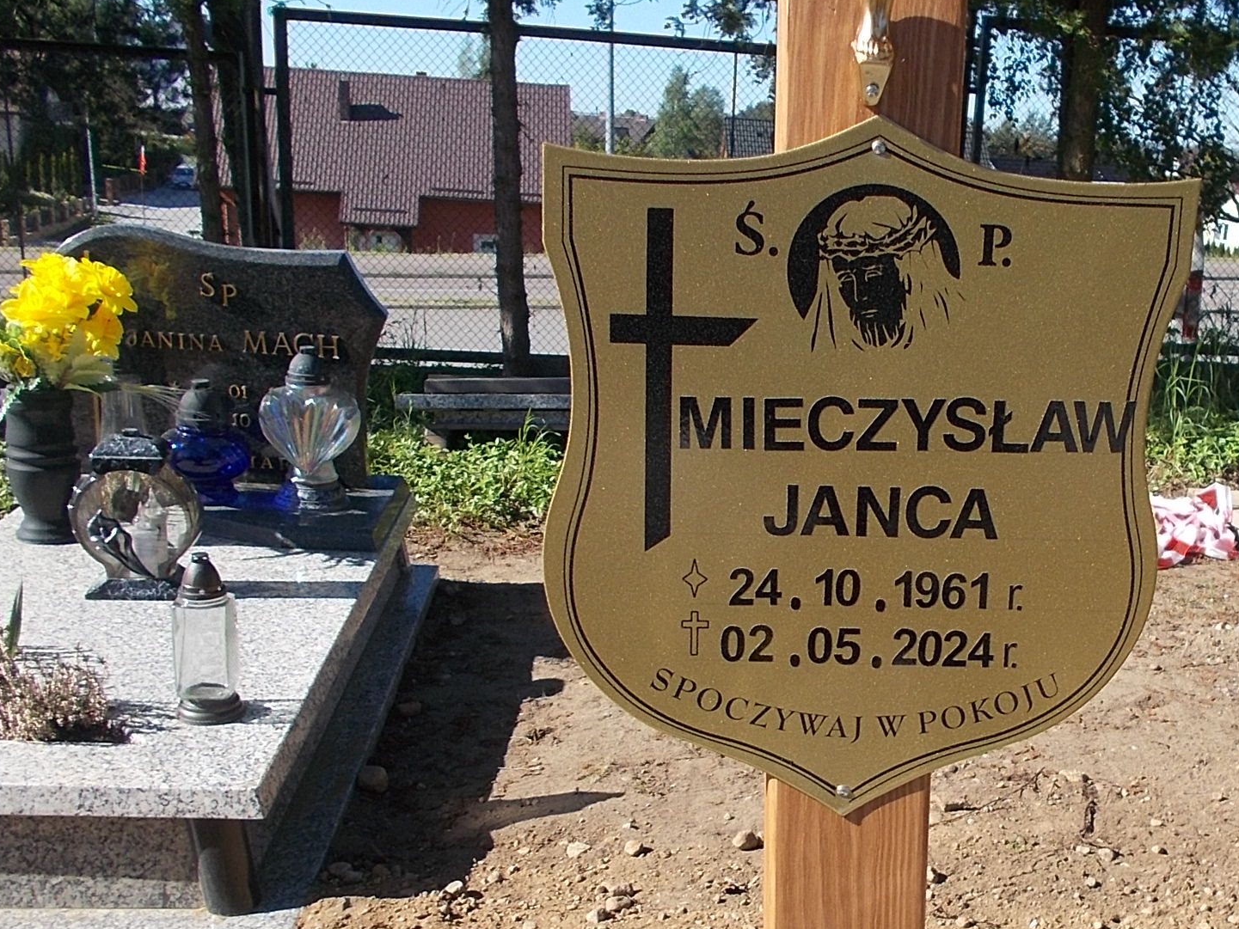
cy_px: 624
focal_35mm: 41
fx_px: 1468
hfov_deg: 45.0
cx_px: 835
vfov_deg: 34.8
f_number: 8
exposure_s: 1/100
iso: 80
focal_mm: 4.6
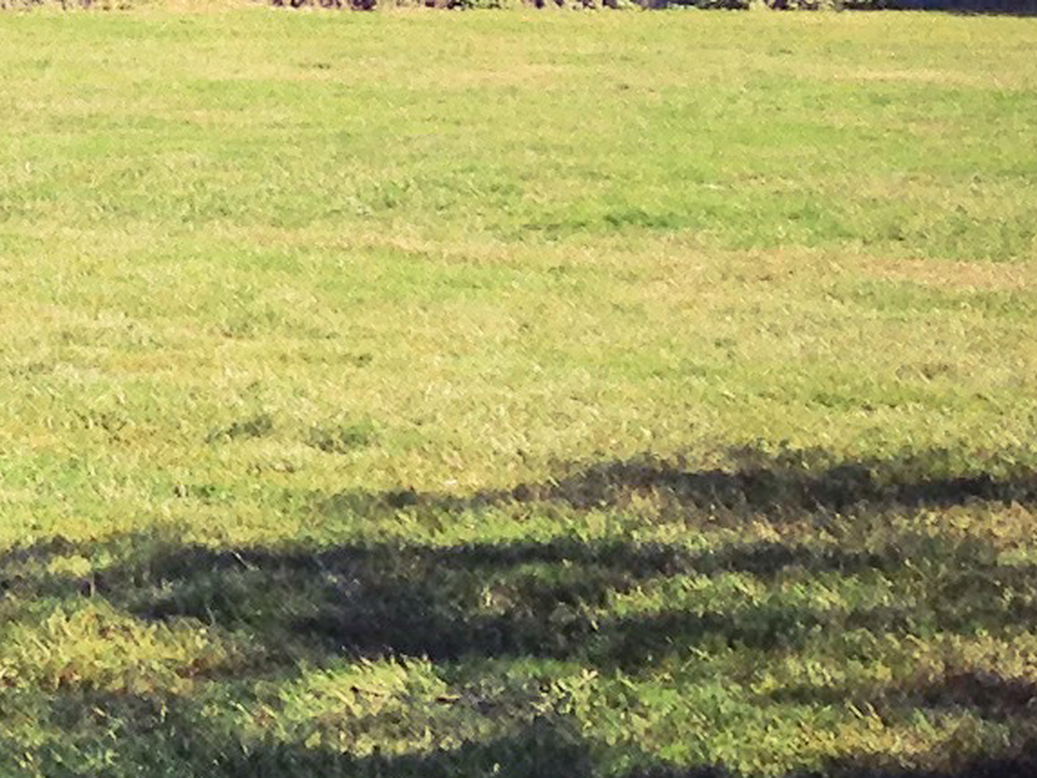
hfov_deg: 9.6
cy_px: -601
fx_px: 5633
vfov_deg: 7.7
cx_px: -1243
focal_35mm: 188
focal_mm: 4.12
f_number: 2.4
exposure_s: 1/1232
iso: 50
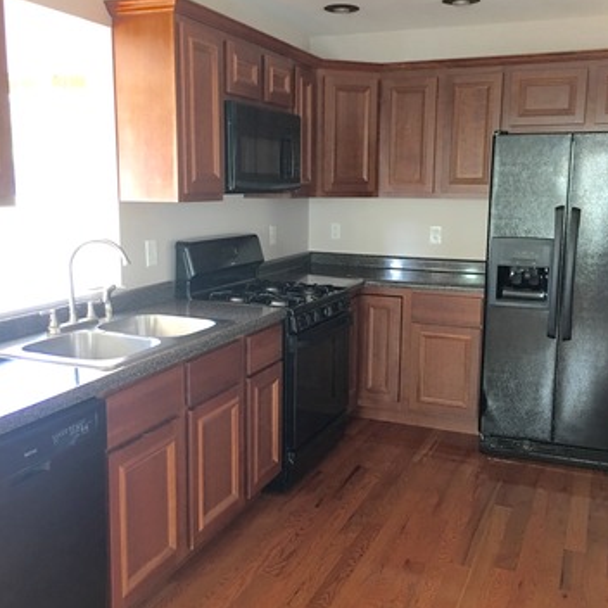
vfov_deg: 47.2
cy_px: 307
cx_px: 307
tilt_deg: -9.3
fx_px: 696
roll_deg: -1.5
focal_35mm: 35
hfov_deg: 47.2
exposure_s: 1/15
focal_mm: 4.15
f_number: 2.2
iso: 64
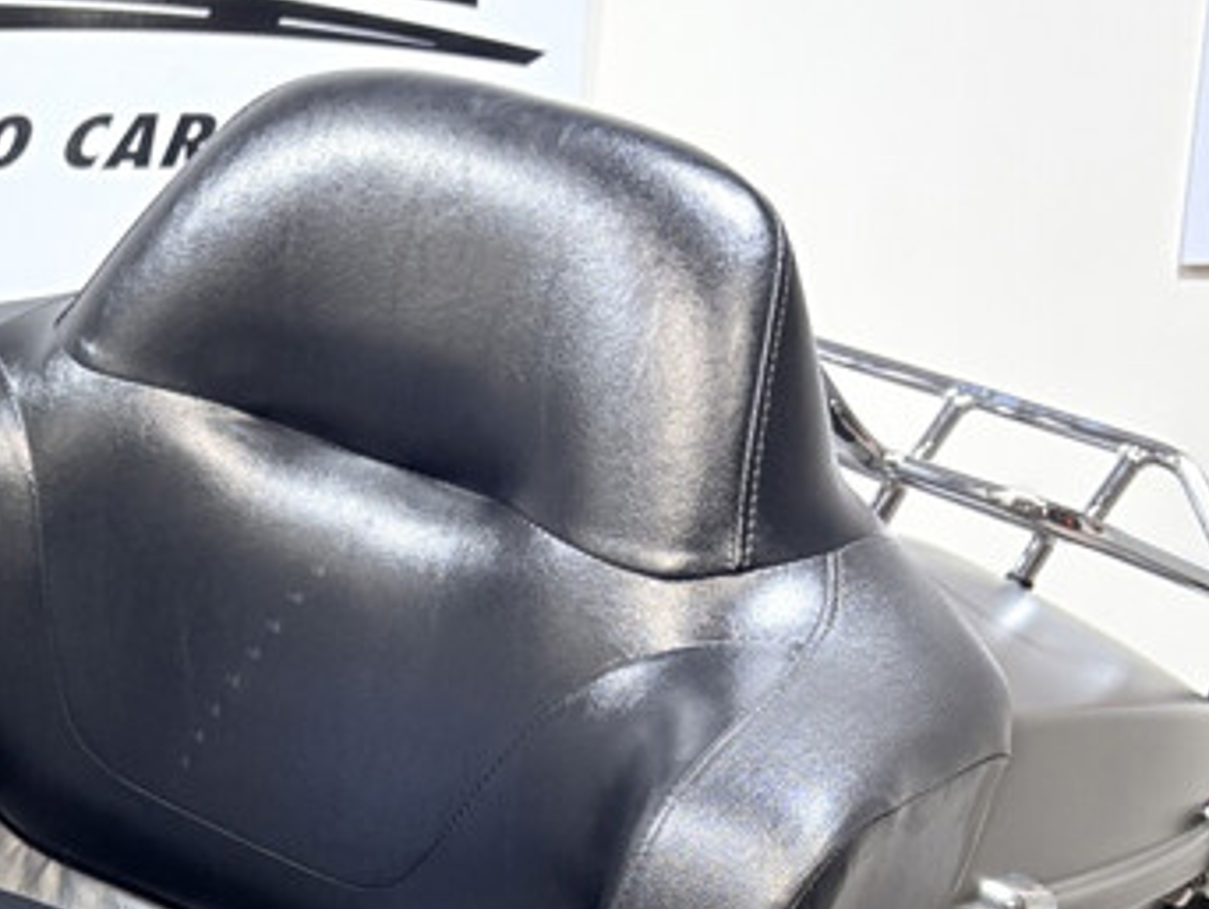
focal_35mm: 81
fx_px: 2831
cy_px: 1118
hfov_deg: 22.7
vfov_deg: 17.3
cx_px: -125
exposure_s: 1/120
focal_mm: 5.96
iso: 50
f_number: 1.6
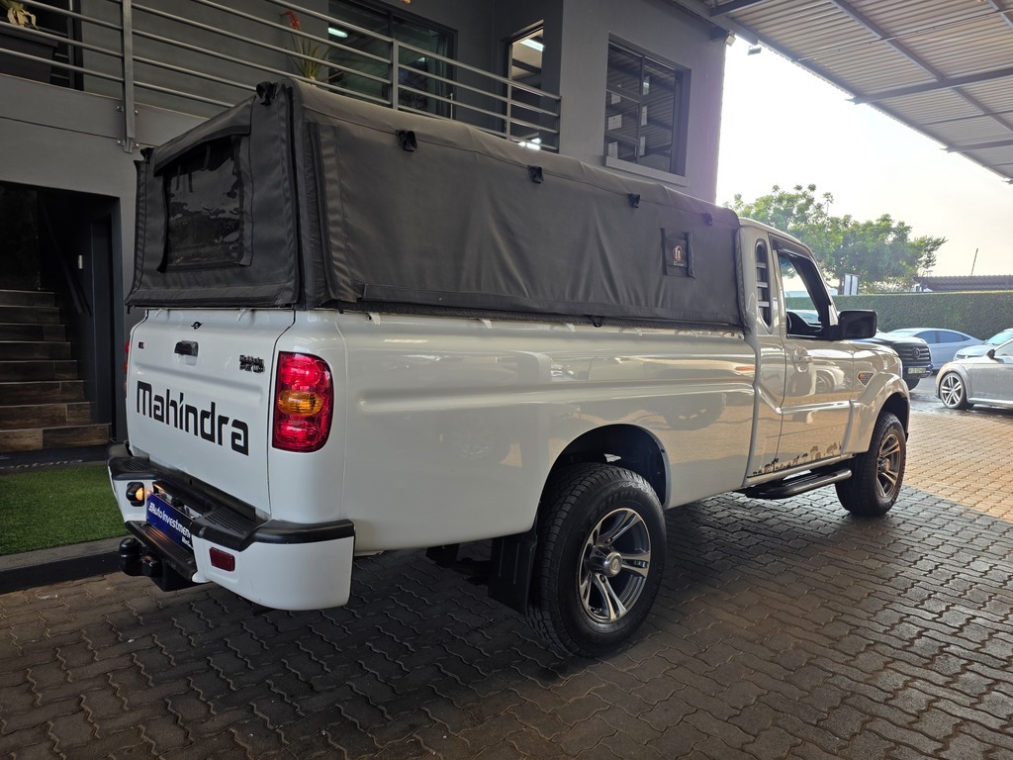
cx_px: 506
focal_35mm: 23
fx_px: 673
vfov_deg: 58.9
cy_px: 380
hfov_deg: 73.9
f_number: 1.7
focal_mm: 6.25
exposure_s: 1/180
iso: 32
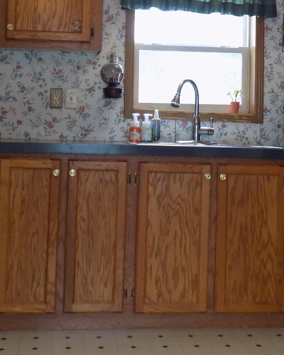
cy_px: 81
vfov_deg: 29.5
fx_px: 662
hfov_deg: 24.2
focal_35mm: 63
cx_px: 147
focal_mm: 4.8
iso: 250
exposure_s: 1/30
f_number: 3.2
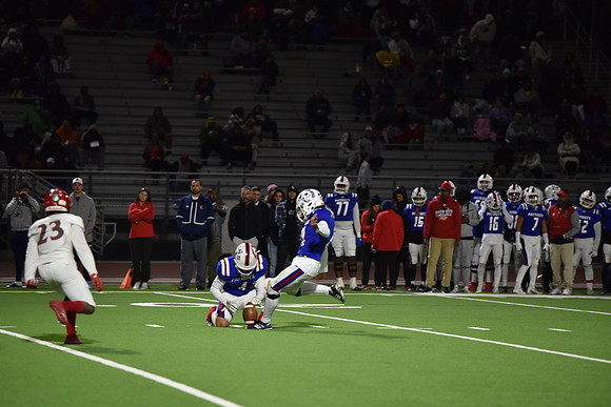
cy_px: 204
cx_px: 306
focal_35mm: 200
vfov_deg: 6.9
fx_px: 3395
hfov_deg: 10.3
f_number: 2.8
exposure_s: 1/500
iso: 2200
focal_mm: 200
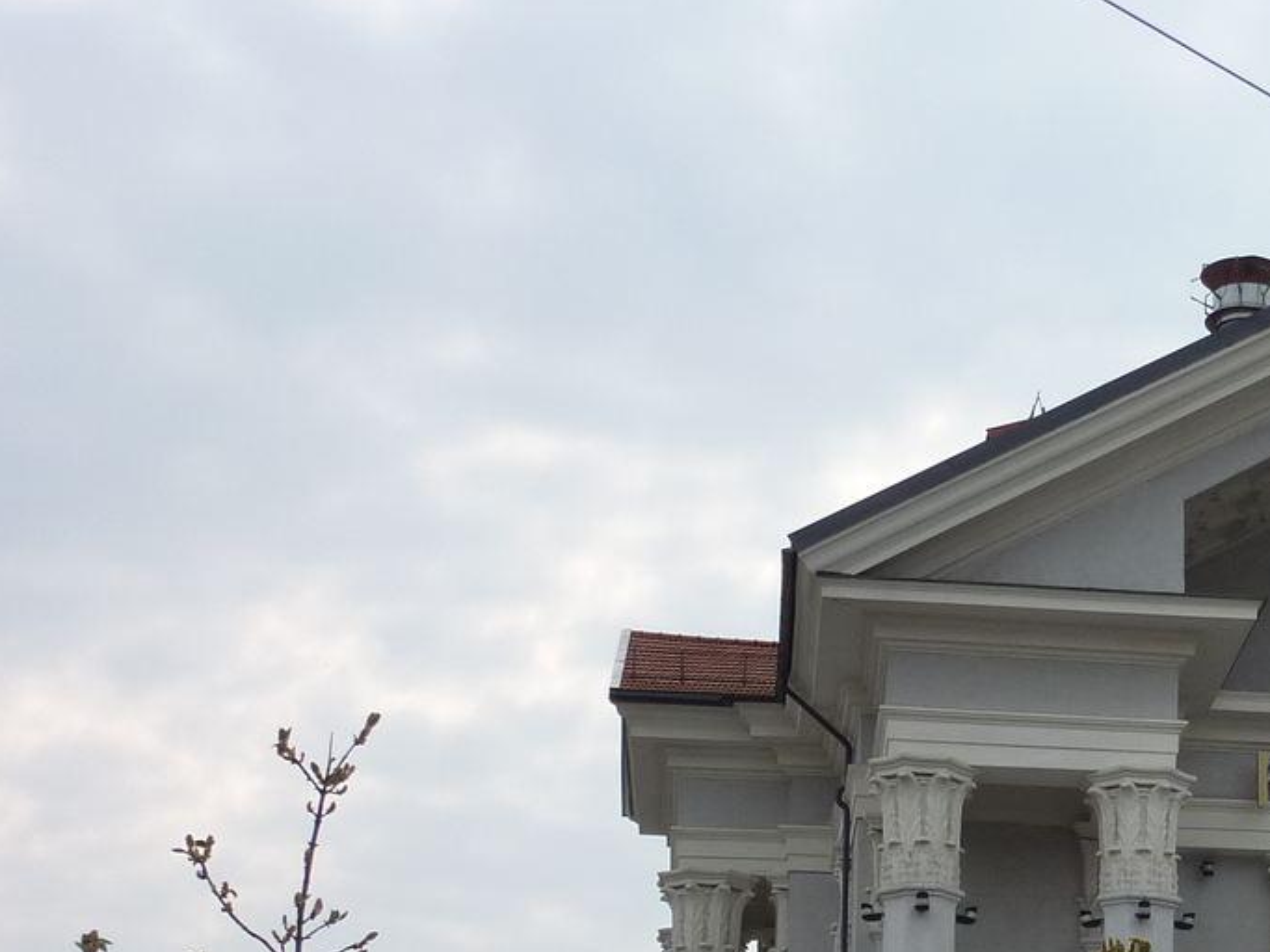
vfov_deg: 17.4
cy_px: 1047
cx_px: 1387
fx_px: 3008
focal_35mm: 82
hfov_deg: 22.5
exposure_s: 1/500
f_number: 5
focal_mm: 5.7
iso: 125
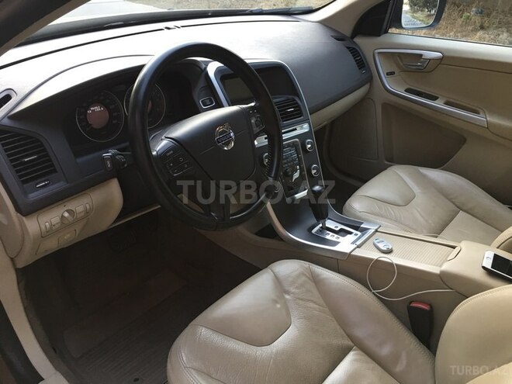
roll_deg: -3.0
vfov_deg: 48.2
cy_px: 192
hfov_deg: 61.7
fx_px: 429
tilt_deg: -31.0
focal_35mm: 29
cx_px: 256
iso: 40
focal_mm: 4.15
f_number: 2.2
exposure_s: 1/33
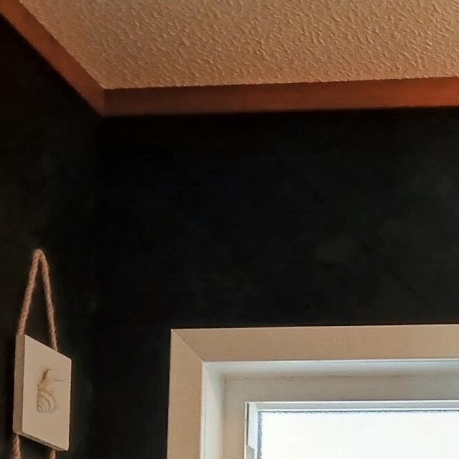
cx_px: 729
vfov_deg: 15.6
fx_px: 1545
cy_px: 678
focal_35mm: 103
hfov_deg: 15.3
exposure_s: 1/60
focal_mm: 3.98
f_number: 1.8
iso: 100
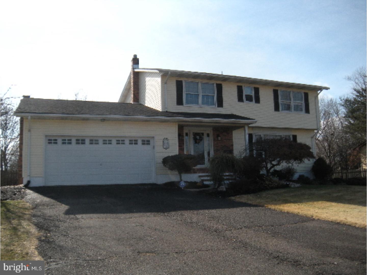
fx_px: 371
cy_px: 138
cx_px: 184
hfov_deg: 52.6
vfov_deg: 40.7
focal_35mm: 35
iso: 89
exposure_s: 1/867
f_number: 3.8
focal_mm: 5.9
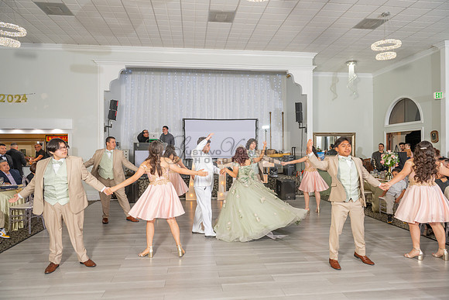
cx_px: 224
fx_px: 299
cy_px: 150
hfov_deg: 73.7
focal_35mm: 24
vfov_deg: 53.2
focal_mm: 24
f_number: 3.5
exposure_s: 1/160
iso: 500
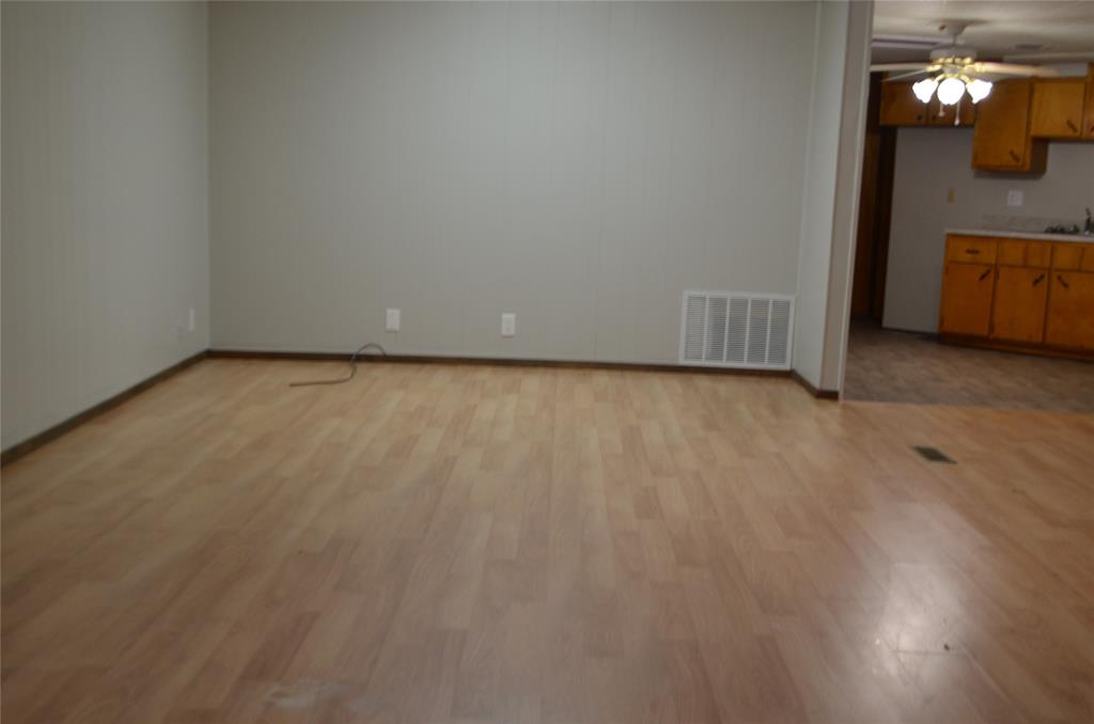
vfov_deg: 31.7
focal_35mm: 42
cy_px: 362
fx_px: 1274
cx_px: 547
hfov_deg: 46.5
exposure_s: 1/60
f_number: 4.5
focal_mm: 28
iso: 560
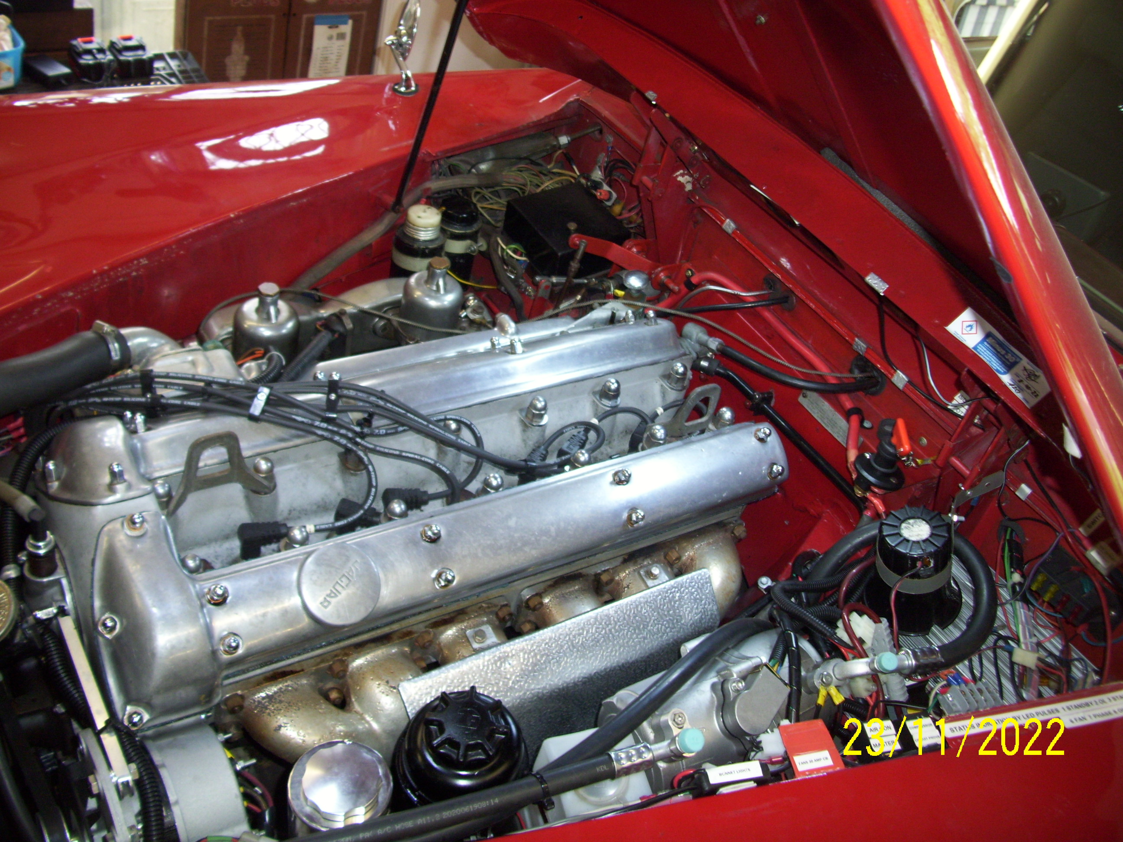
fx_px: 1103
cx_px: 562
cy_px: 421
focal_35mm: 34
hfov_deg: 54.0
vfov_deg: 41.8
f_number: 2.9
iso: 100
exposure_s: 1/40
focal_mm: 5.7
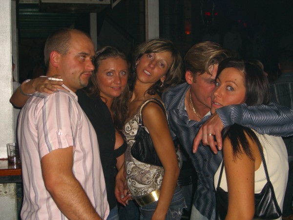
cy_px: 110
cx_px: 146
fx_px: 482
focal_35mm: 57
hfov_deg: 33.8
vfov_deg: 25.7
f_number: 3.6
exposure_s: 1/60
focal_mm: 11.8
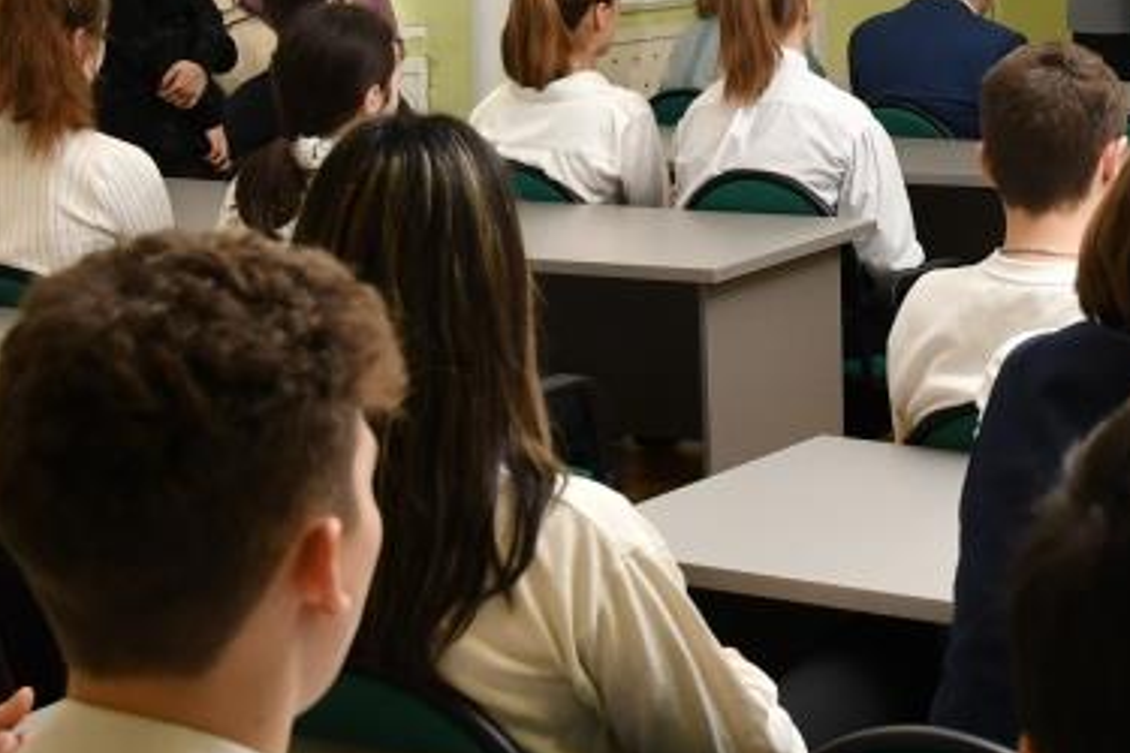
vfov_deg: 15.0
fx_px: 2825
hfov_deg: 21.7
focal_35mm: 90
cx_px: 1175
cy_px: 29
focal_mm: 22
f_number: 4.5
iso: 800
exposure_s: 1/200
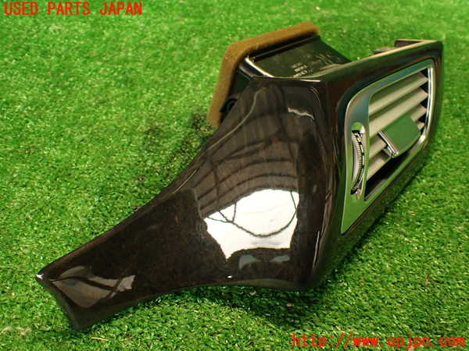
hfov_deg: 60.0
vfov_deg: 46.8
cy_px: 176
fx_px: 406
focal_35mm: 30
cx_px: 234
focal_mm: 5.4
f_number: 2.3
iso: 400
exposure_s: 1/30
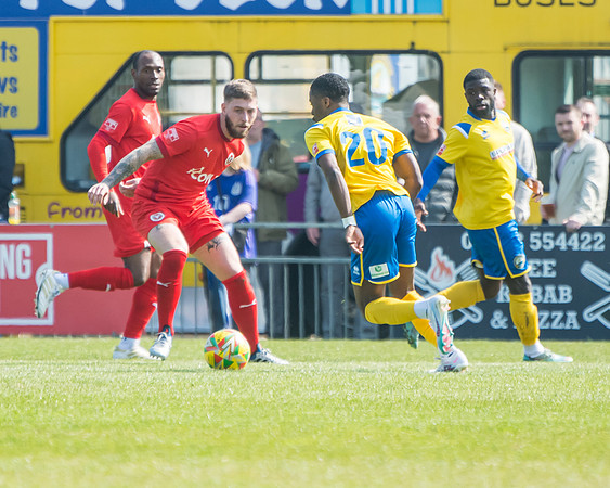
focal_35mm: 646
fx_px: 11661
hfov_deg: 3.0
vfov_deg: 2.4
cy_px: 271
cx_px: 305
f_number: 4
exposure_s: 1/2000
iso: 400
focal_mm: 280
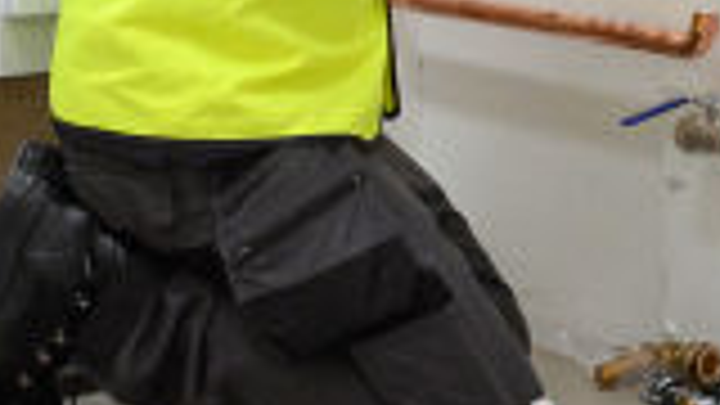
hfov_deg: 10.8
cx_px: 1035
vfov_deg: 6.1
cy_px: -416
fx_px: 3704
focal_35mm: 194
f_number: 4
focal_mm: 29
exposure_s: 1/160
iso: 2500
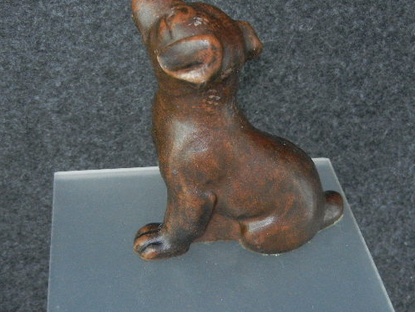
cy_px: 136
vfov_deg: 21.9
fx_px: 803
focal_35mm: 67
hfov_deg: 29.0
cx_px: 205
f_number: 3.9
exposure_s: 1/30
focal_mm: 9.3
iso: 800
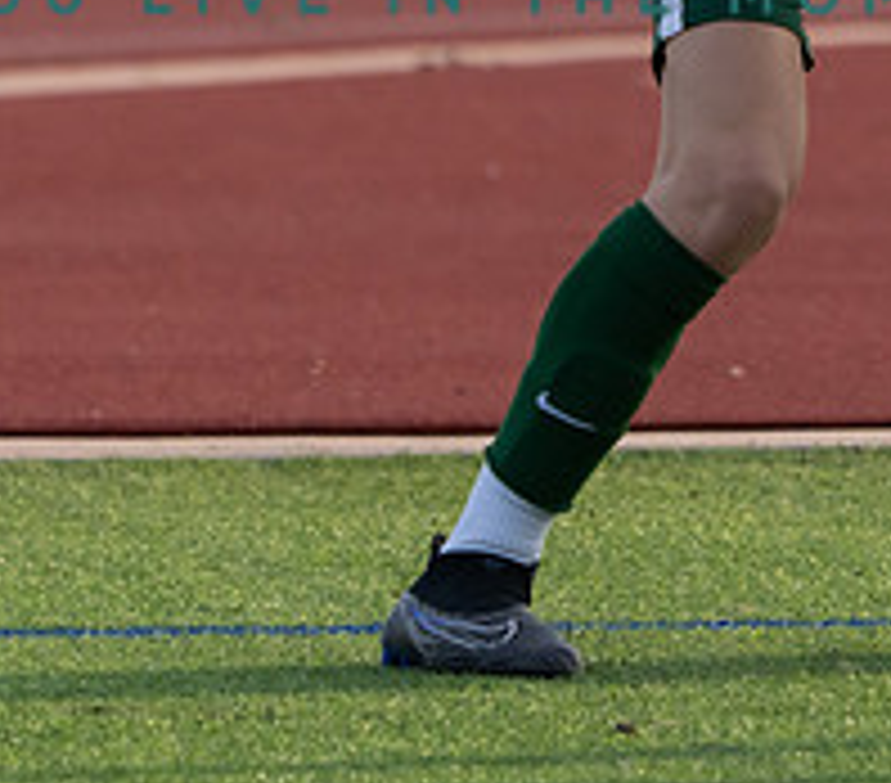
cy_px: -174
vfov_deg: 1.4
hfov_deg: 1.6
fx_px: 30949
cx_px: 1161
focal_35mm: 1129
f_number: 5.6
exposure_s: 1/1250
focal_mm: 306
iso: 800
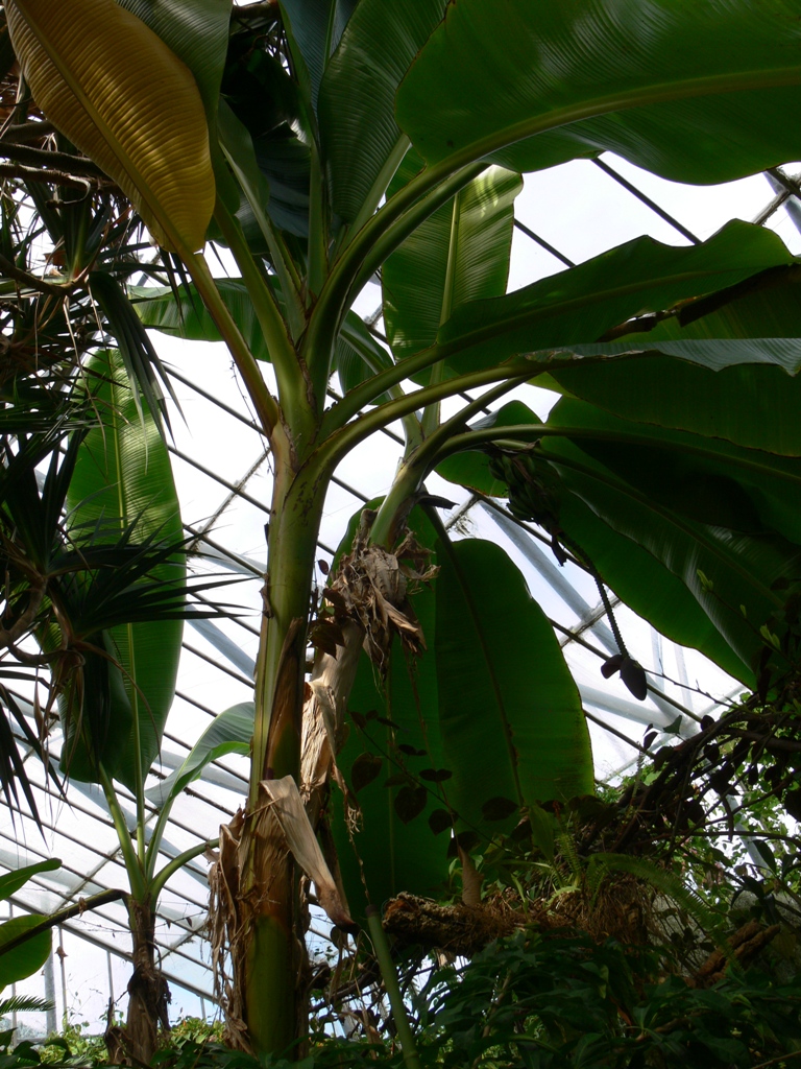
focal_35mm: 35
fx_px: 1080
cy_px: 534
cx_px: 400
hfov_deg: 40.7
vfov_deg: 52.6
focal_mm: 7.4
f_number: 5.6
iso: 80
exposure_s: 1/100
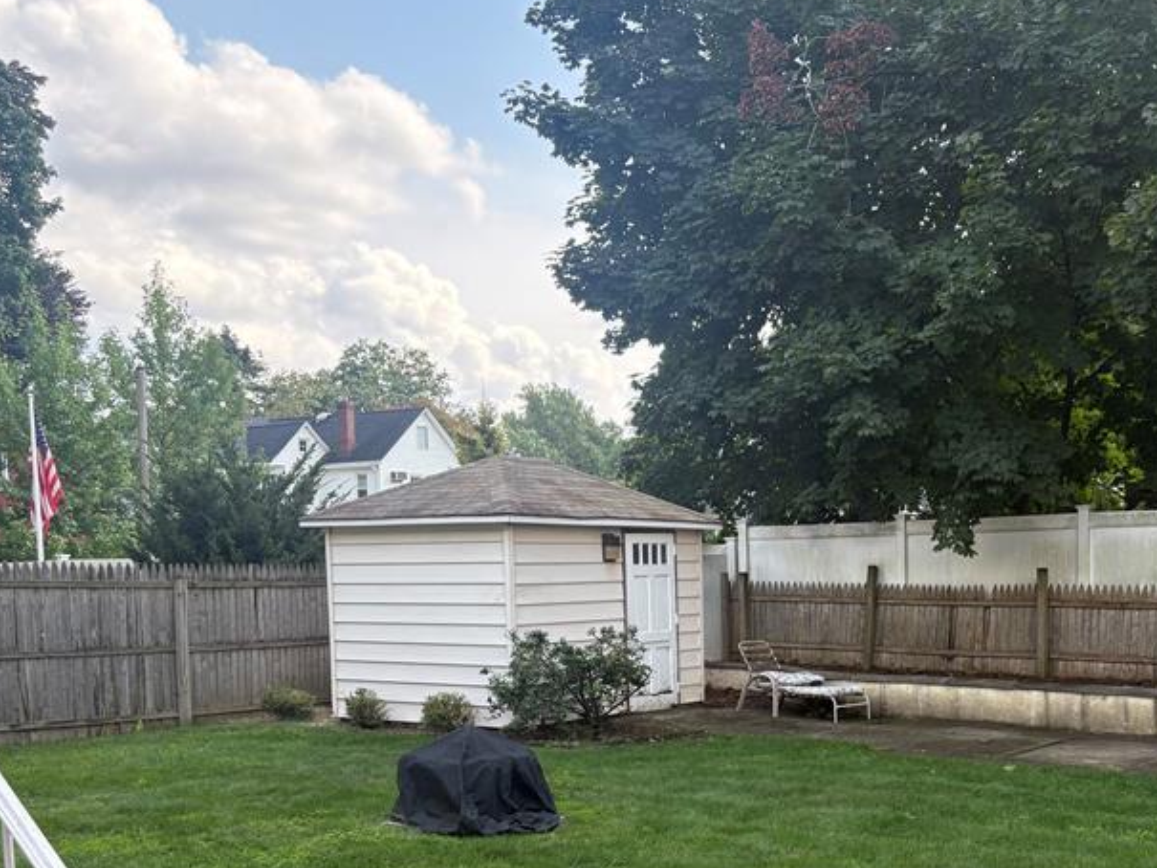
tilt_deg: -5.4
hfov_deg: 41.6
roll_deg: +0.2
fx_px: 1471
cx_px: 876
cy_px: 673
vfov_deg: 32.1
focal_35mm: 44
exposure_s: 1/680
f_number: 1.6
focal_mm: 5.96
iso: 64
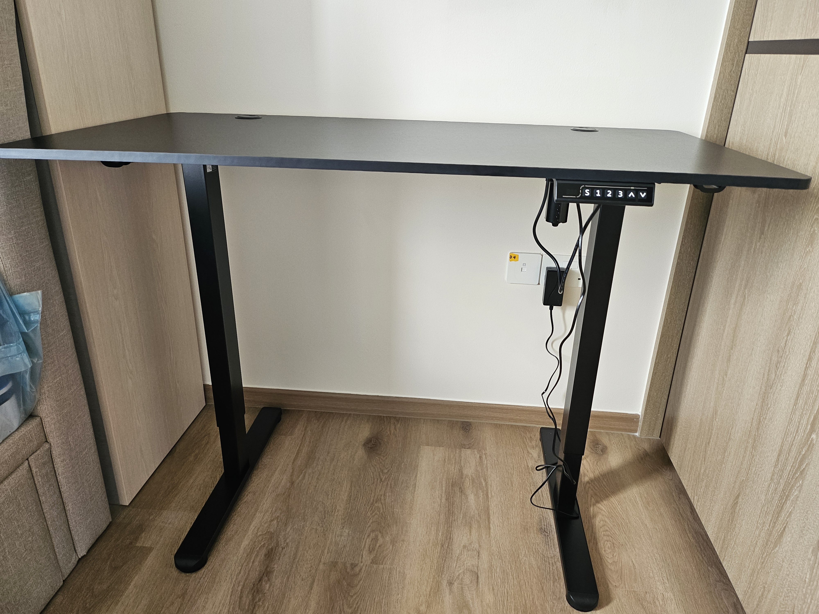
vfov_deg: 56.8
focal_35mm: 24
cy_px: 307
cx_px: 410
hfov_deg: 71.6
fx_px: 568
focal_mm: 5
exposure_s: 1/100
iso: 160
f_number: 1.8
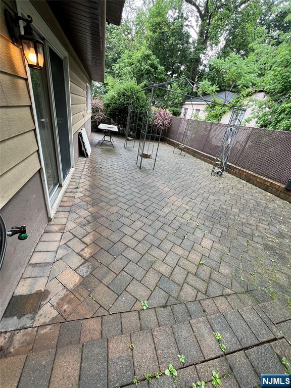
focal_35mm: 13
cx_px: 146
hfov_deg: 89.9
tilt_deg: -27.6
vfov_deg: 106.2
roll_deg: -9.6
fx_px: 146
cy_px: 194
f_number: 1.8
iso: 50
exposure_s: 1/99
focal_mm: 1.57
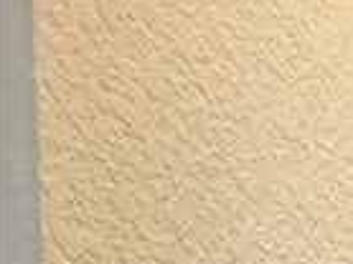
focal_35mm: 103
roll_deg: -1.2
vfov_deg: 9.7
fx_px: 1049
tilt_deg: -3.6
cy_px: 871
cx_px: 1293
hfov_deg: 9.1
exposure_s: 1/60
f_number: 2.2
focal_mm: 2.22
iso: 500
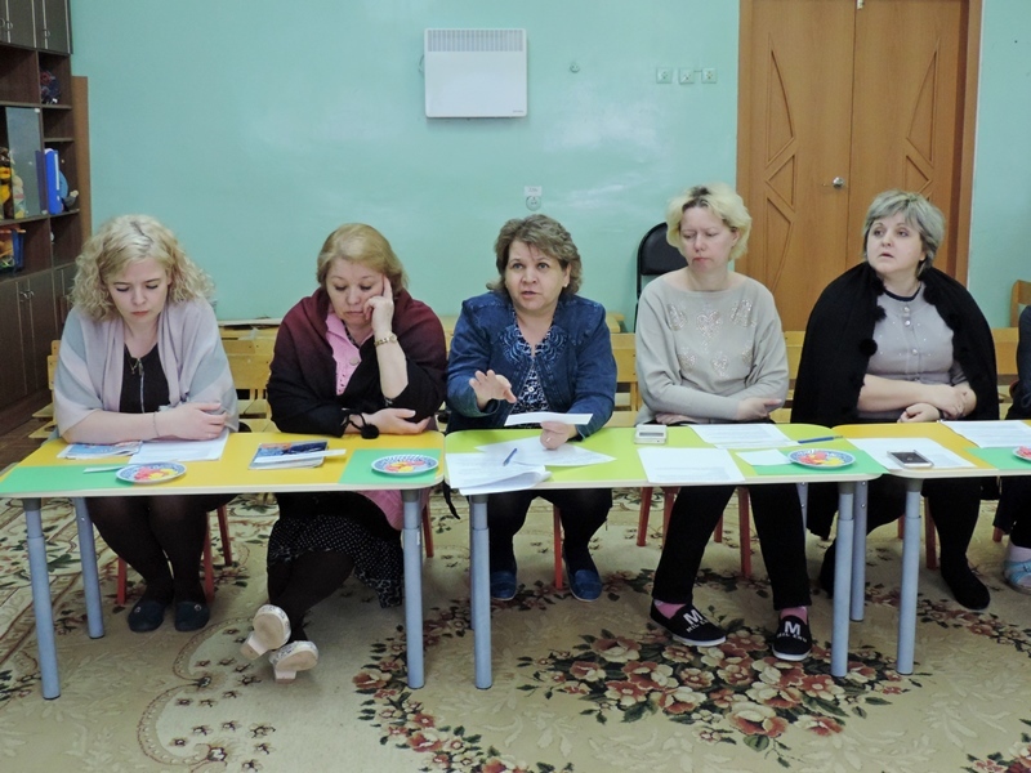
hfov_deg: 46.8
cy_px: 386
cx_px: 516
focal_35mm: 40
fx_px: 1191
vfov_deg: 36.0
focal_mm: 7.1
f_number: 3.3
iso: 720
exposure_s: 1/50
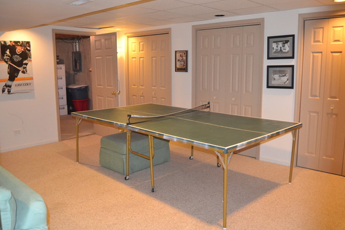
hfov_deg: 61.9
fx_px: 287
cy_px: 115
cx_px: 181
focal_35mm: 30
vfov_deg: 43.6
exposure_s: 1/60
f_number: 3.5
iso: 2500
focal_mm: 18
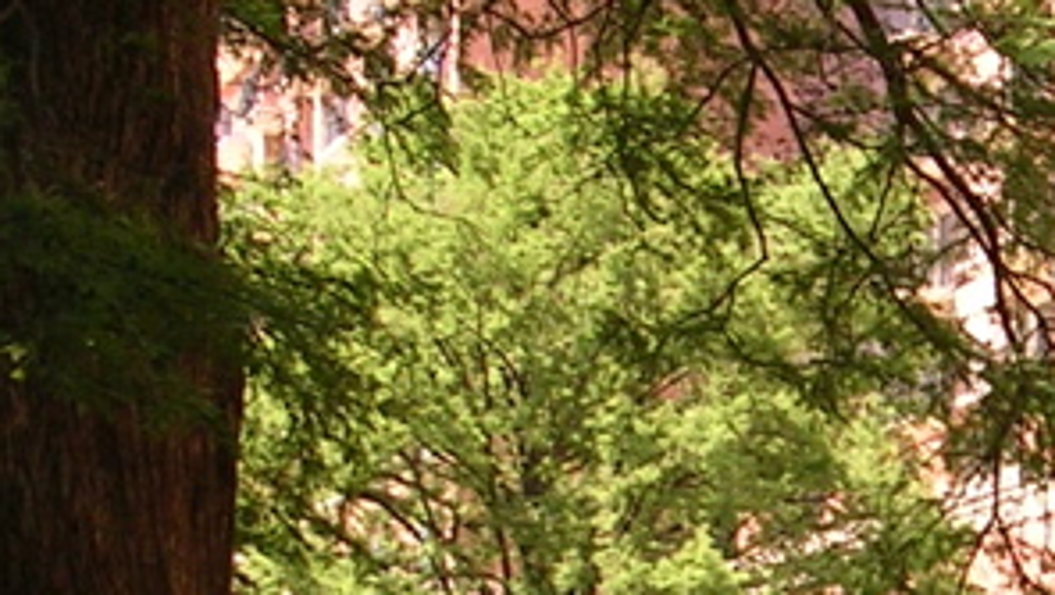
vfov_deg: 8.1
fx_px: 4171
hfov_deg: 14.0
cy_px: 766
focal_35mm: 149
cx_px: 1237
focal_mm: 5.8
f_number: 2.8
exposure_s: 1/214
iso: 50
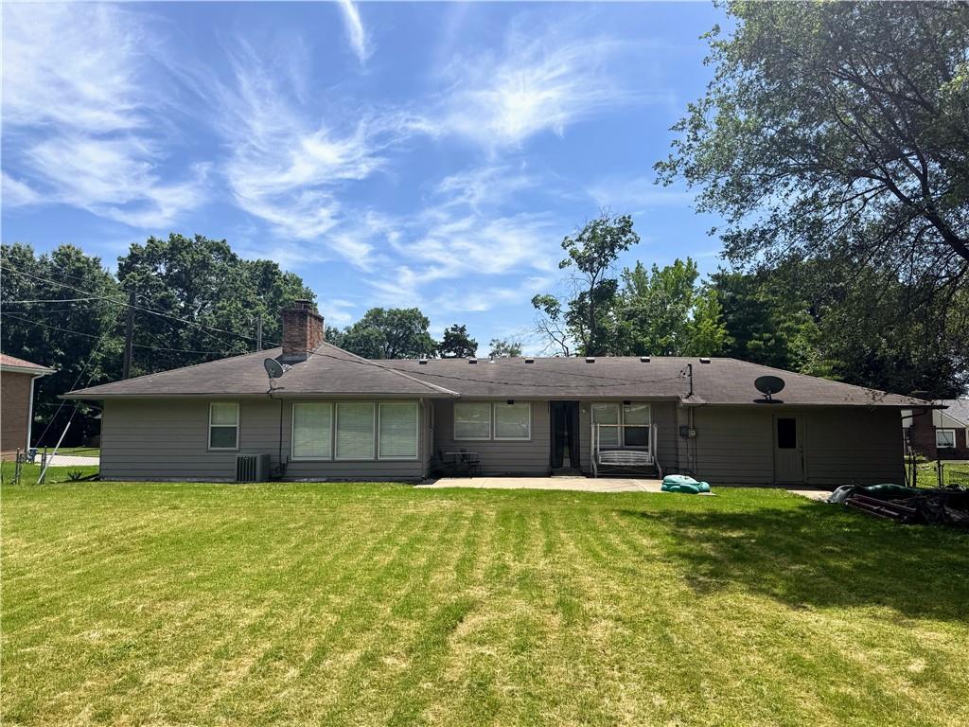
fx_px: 672
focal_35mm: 24
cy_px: 364
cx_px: 484
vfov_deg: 56.8
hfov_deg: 71.6
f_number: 1.78
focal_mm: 6.76
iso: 80
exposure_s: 1/6410
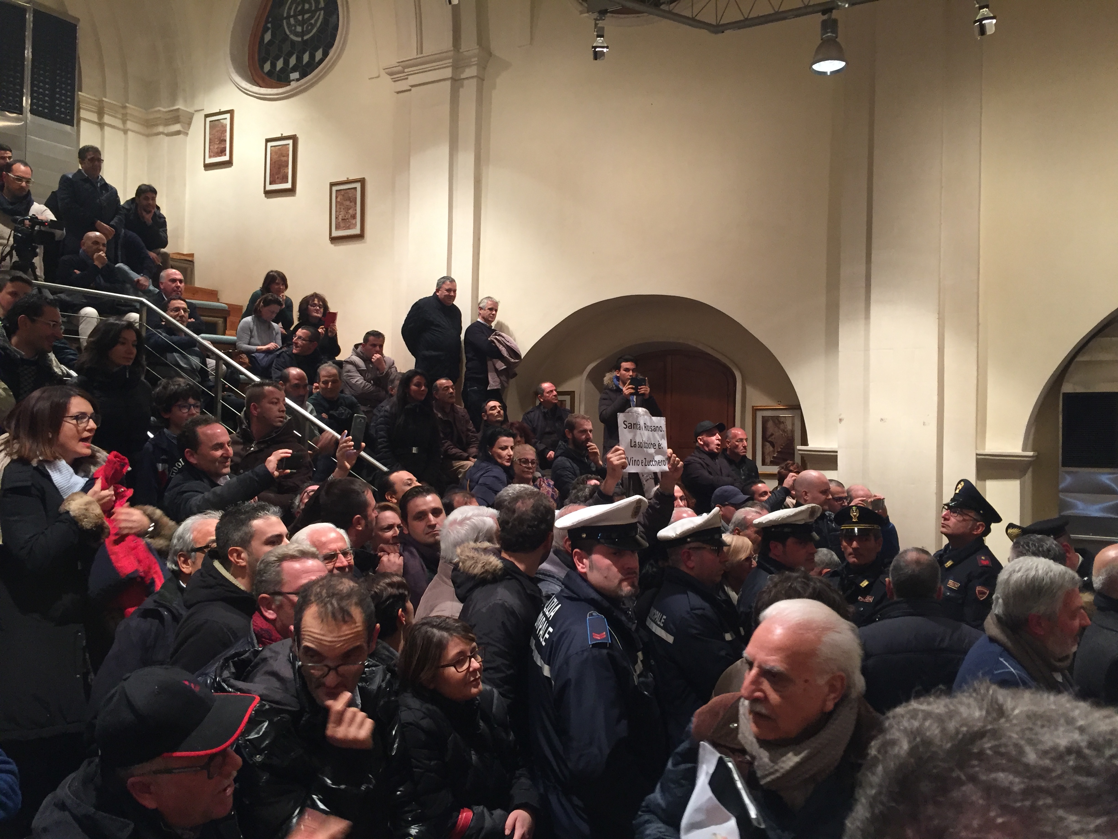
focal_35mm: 29
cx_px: 559
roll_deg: -2.3
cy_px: 420
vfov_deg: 48.2
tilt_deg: +0.6
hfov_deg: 61.7
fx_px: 937
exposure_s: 1/33
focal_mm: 4.15
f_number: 2.2
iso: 160
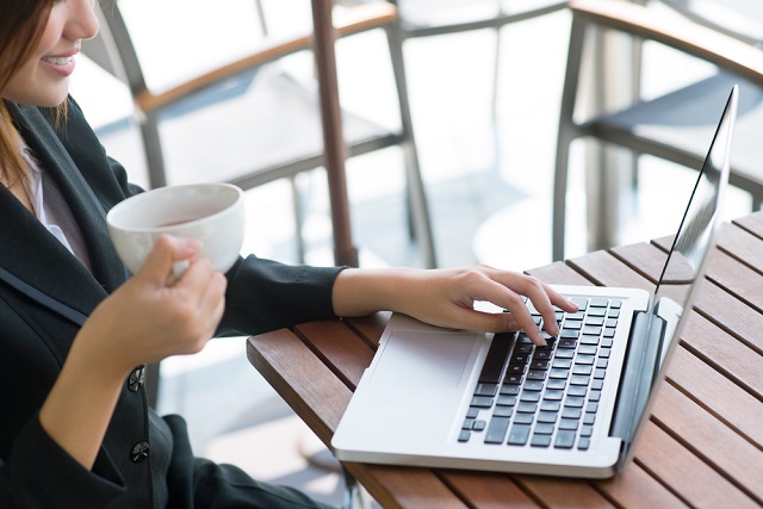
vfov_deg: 16.1
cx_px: 382
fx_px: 1802
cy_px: 254
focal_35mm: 85
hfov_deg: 23.9
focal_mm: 85
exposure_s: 1/250
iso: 100
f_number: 3.5
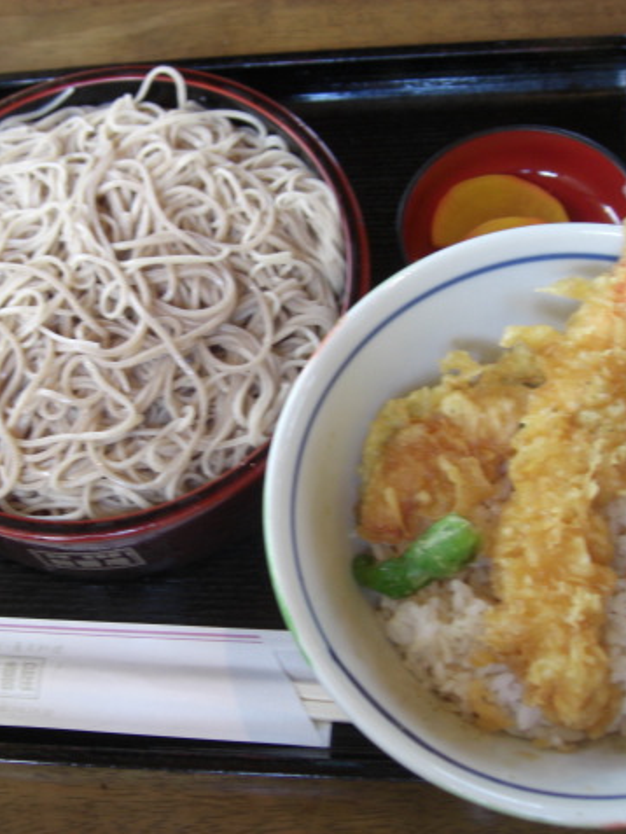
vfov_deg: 37.5
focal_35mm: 51
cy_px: 418
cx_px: 194
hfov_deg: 28.3
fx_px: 1229
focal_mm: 7.9
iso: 200
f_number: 2.8
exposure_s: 1/50
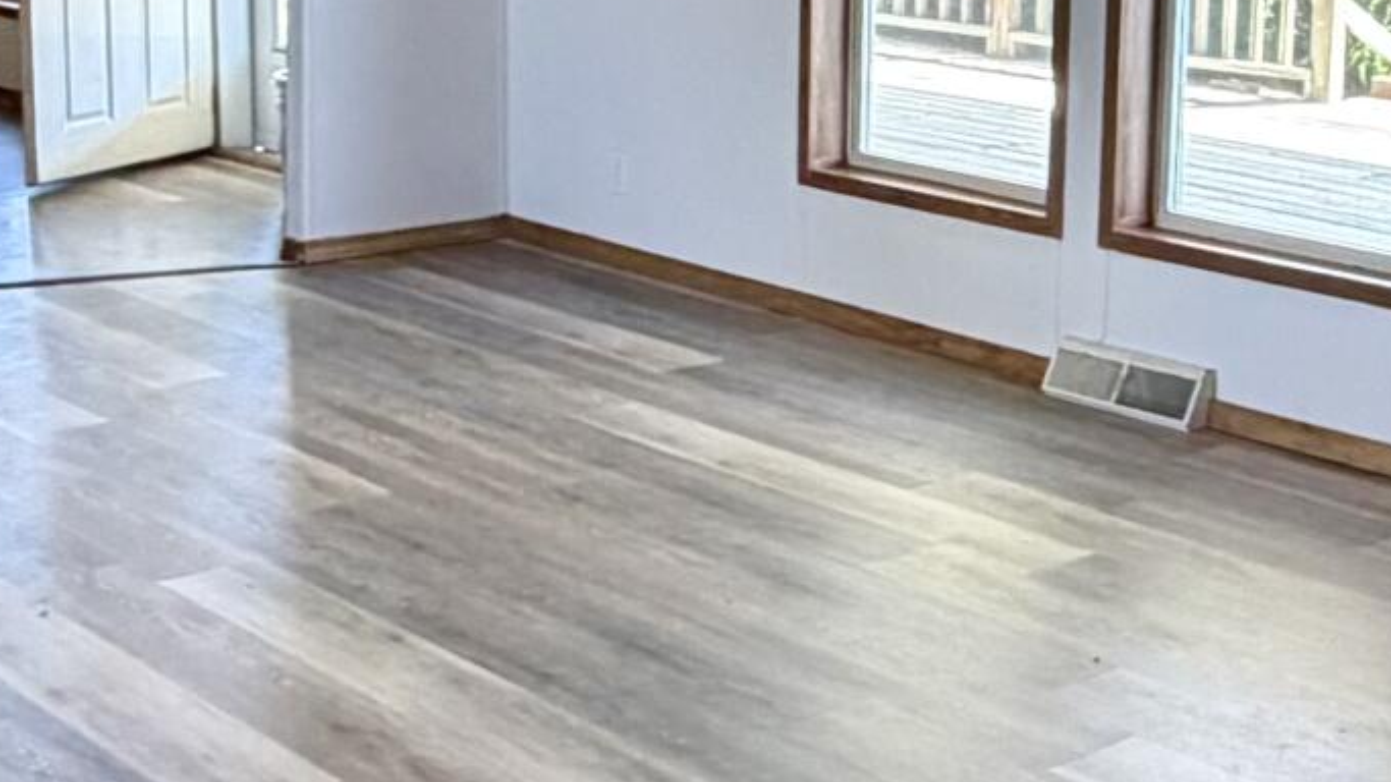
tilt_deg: -11.1
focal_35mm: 67
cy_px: 206
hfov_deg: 31.3
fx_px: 2471
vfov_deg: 17.9
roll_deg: -0.5
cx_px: 841
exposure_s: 1/97
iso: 320
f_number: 2.2
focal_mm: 2.22
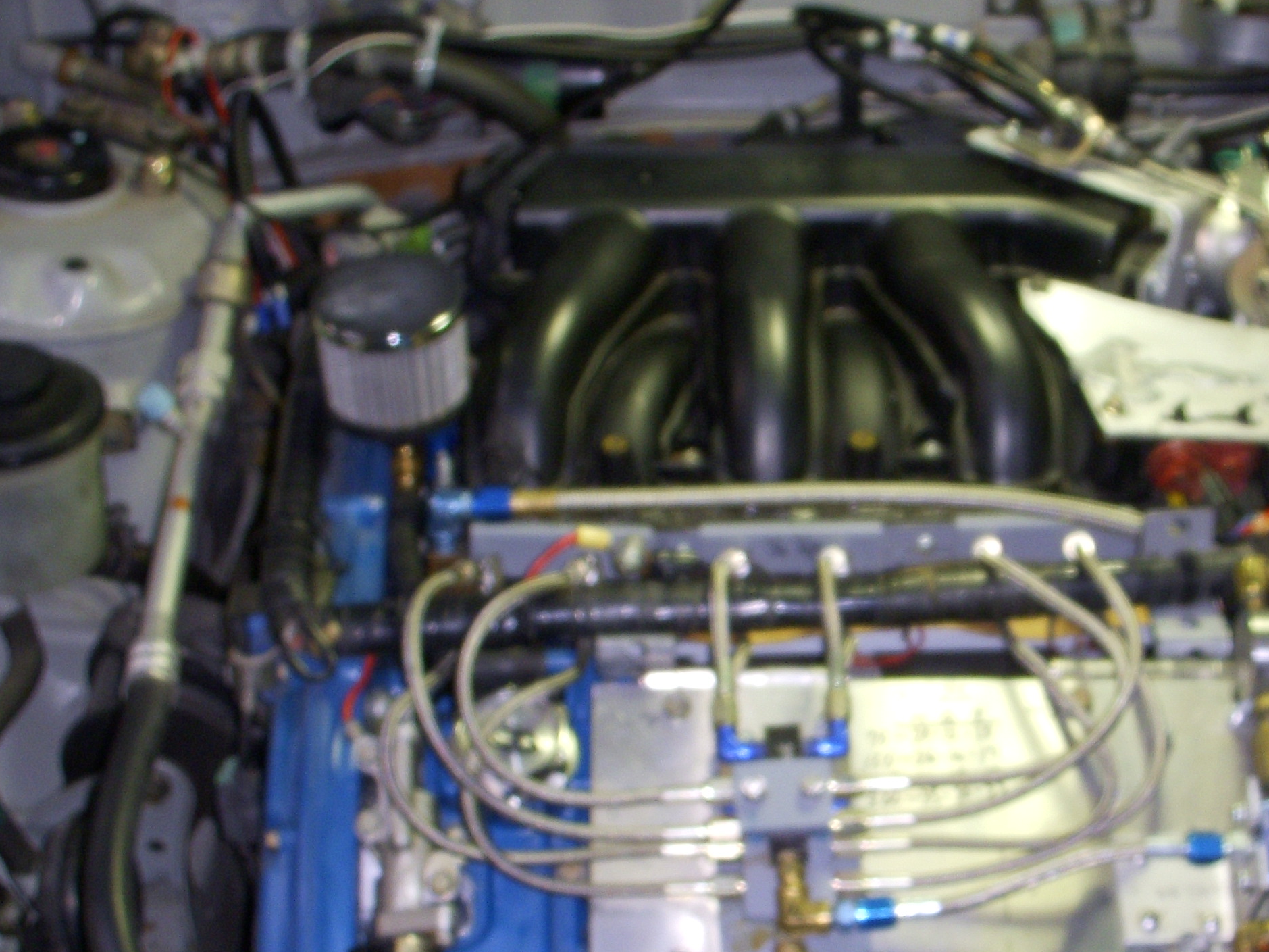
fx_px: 2419
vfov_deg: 22.2
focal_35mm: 66
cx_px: 903
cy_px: 625
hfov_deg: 29.1
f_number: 3.3
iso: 100
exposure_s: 1/30
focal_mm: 6.3
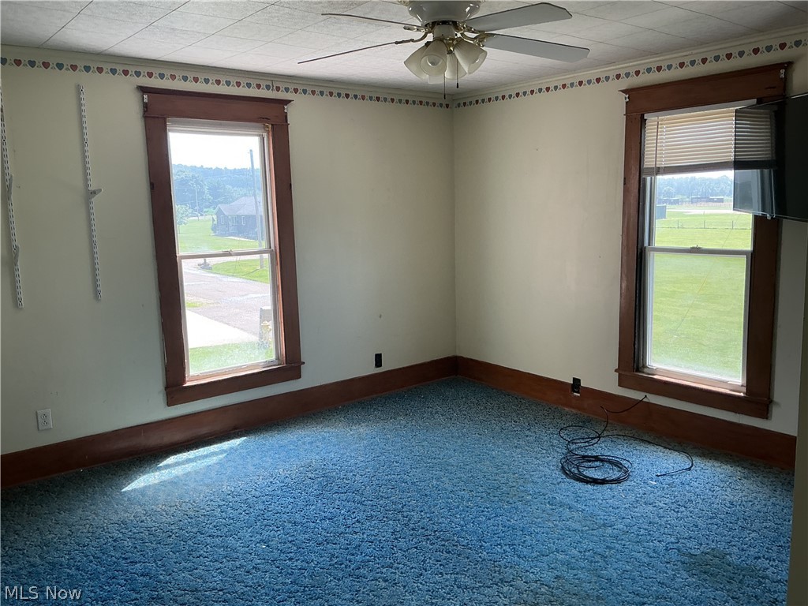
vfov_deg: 48.2
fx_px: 677
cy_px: 303
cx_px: 404
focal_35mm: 29
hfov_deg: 61.7
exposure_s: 1/120
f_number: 1.8
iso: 40
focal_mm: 3
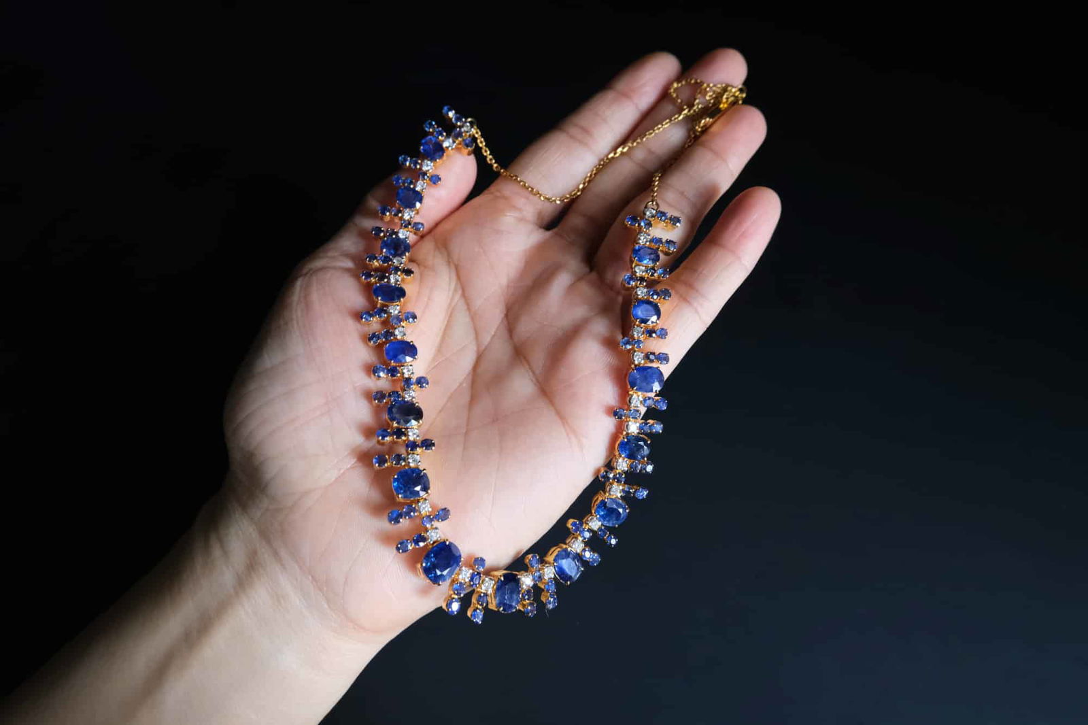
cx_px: 544
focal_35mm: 23
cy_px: 362
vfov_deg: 55.1
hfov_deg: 76.1
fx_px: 695
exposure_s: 1/8
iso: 1600
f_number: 7.1
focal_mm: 15
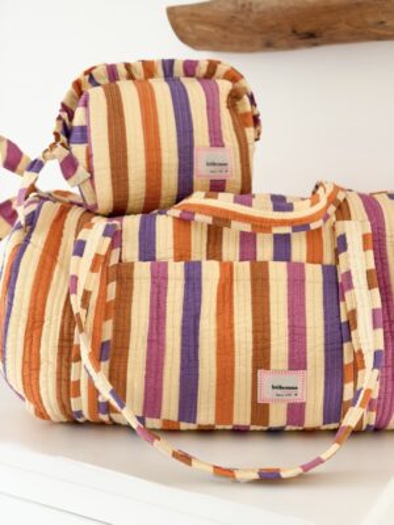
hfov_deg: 30.3
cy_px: 262
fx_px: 728
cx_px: 197
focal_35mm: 48
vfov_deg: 39.7
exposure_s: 1/60
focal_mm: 6.76
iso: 100
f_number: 1.8
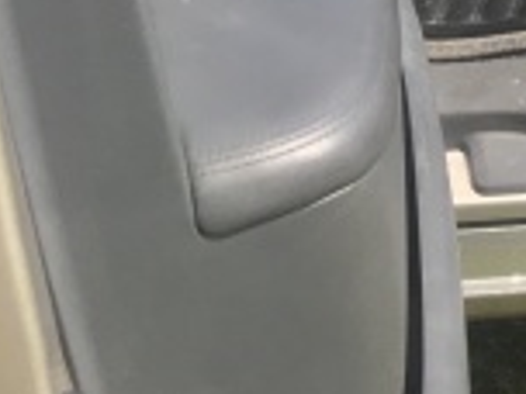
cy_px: -591
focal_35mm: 153
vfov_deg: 8.7
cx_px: 1374
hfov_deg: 10.5
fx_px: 2325
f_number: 2.2
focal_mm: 4.15
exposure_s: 1/582
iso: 25
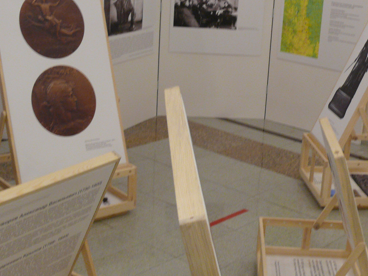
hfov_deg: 30.5
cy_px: 110
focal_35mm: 63
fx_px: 670
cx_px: 249
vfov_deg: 23.2
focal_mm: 7.4
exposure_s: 1/20
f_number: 2.8
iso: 200
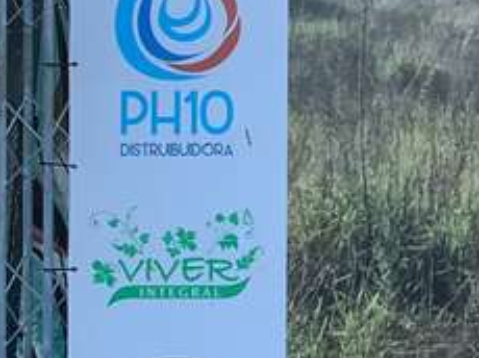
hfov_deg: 14.8
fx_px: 1603
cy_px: 92
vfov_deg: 12.7
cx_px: 871
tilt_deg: +6.0
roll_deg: +1.9
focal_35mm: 116
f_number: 1.8
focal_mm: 4.25
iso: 25
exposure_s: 1/340
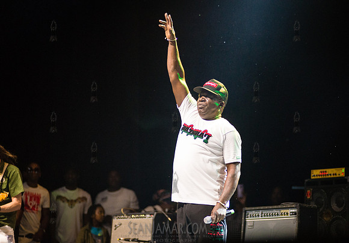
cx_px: 190
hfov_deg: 13.9
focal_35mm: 145
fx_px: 1429
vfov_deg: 9.7
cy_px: 127
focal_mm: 135
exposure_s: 1/400
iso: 4000
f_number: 2.8
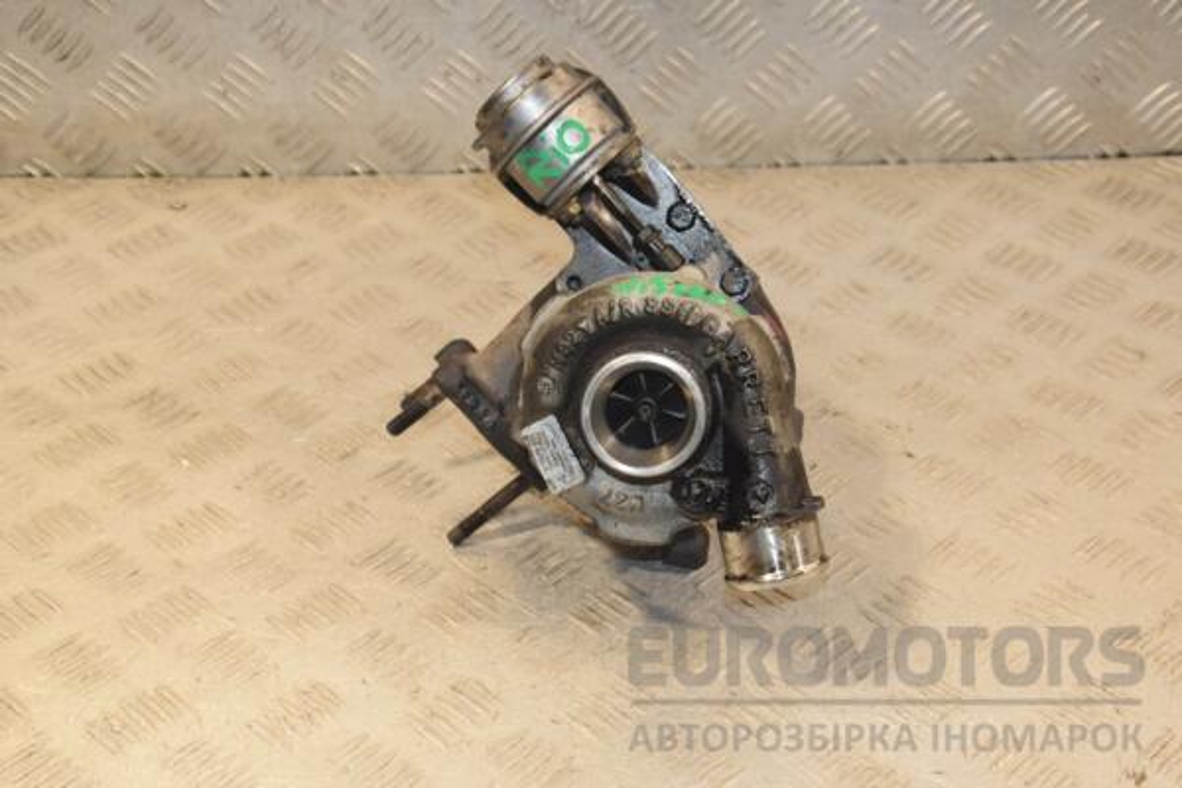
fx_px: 2068
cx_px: 591
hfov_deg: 31.9
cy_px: 394
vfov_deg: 21.6
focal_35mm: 63
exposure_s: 1/200
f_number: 7.1
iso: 800
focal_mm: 42
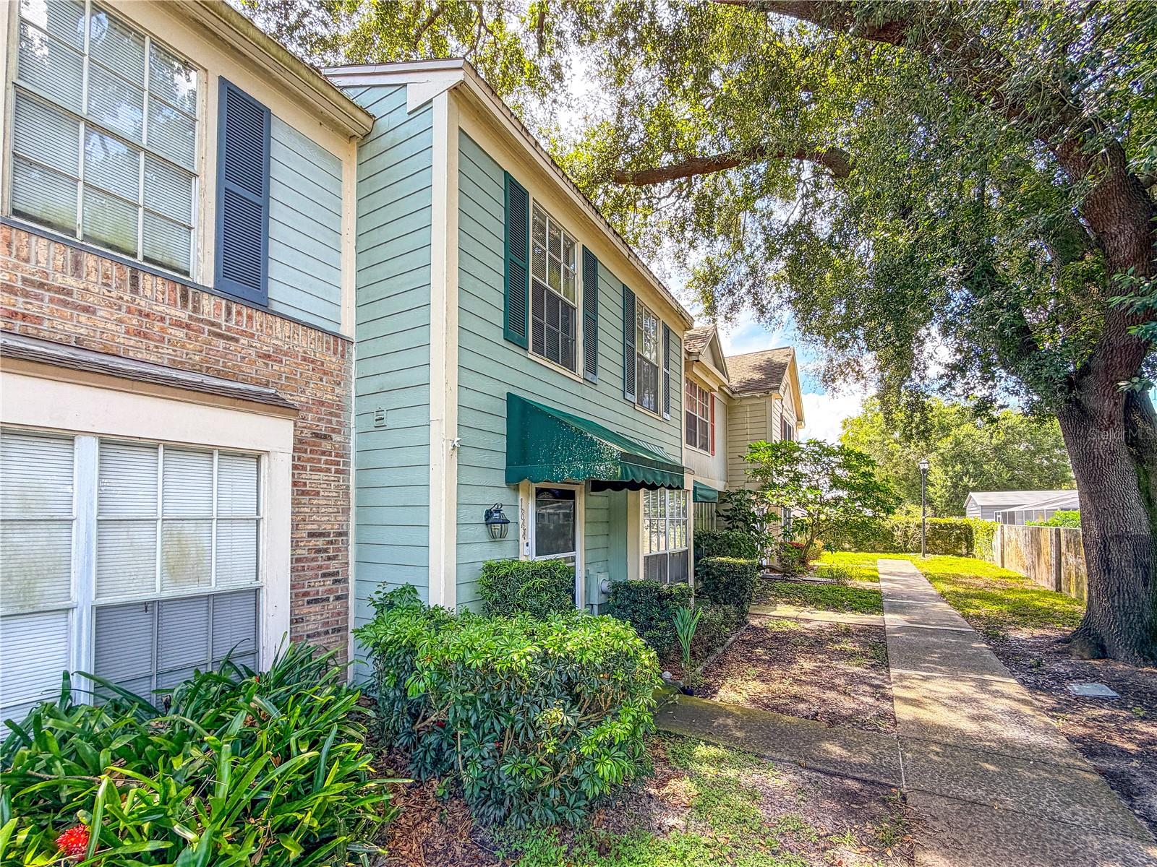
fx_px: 468
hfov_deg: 102.1
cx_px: 578
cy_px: 434
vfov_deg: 85.7
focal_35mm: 14
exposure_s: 1/140
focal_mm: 2.22
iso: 50
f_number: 2.2
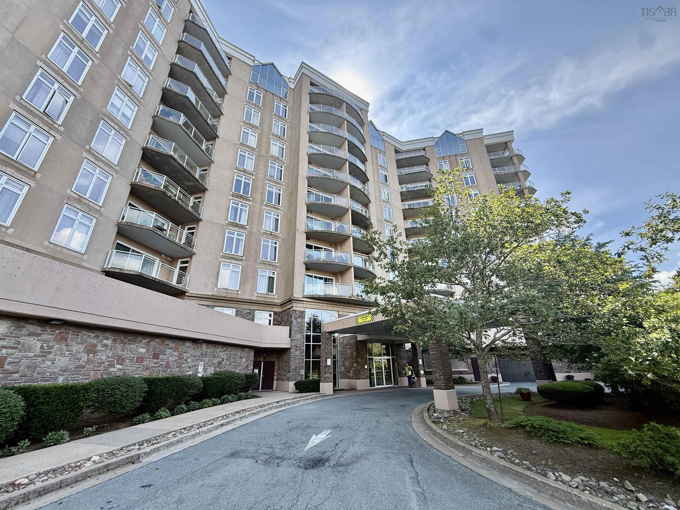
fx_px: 275
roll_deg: +0.7
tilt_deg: +21.9
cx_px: 340
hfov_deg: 102.1
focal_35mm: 14
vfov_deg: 85.7
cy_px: 255
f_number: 2.2
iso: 50
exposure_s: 1/433
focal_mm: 2.22
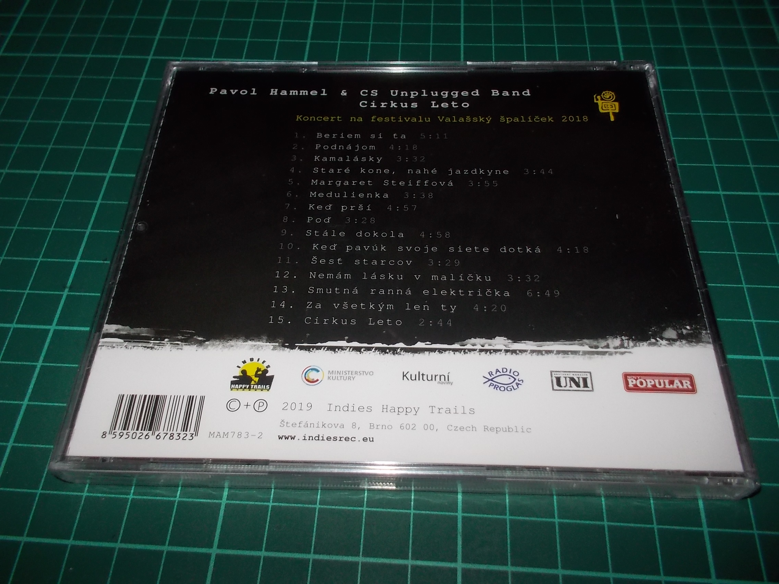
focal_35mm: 29
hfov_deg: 61.7
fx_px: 653
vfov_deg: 48.2
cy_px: 292
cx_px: 390
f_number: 3.3
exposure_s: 1/30
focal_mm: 4.1
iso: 200
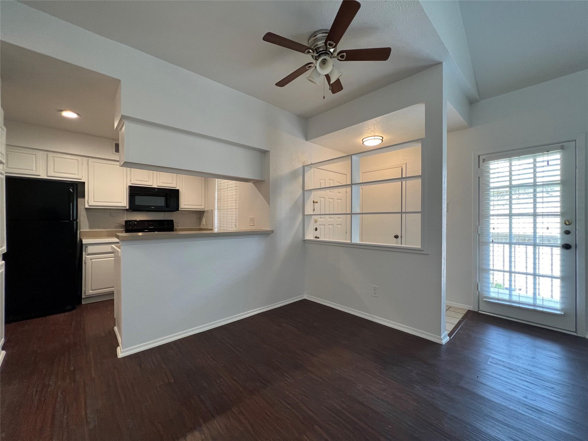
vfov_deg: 89.9
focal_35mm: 13
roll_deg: -0.2
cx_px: 294
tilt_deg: +0.0
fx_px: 221
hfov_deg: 106.2
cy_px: 220
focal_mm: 1.57
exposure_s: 1/120
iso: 160
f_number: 1.8
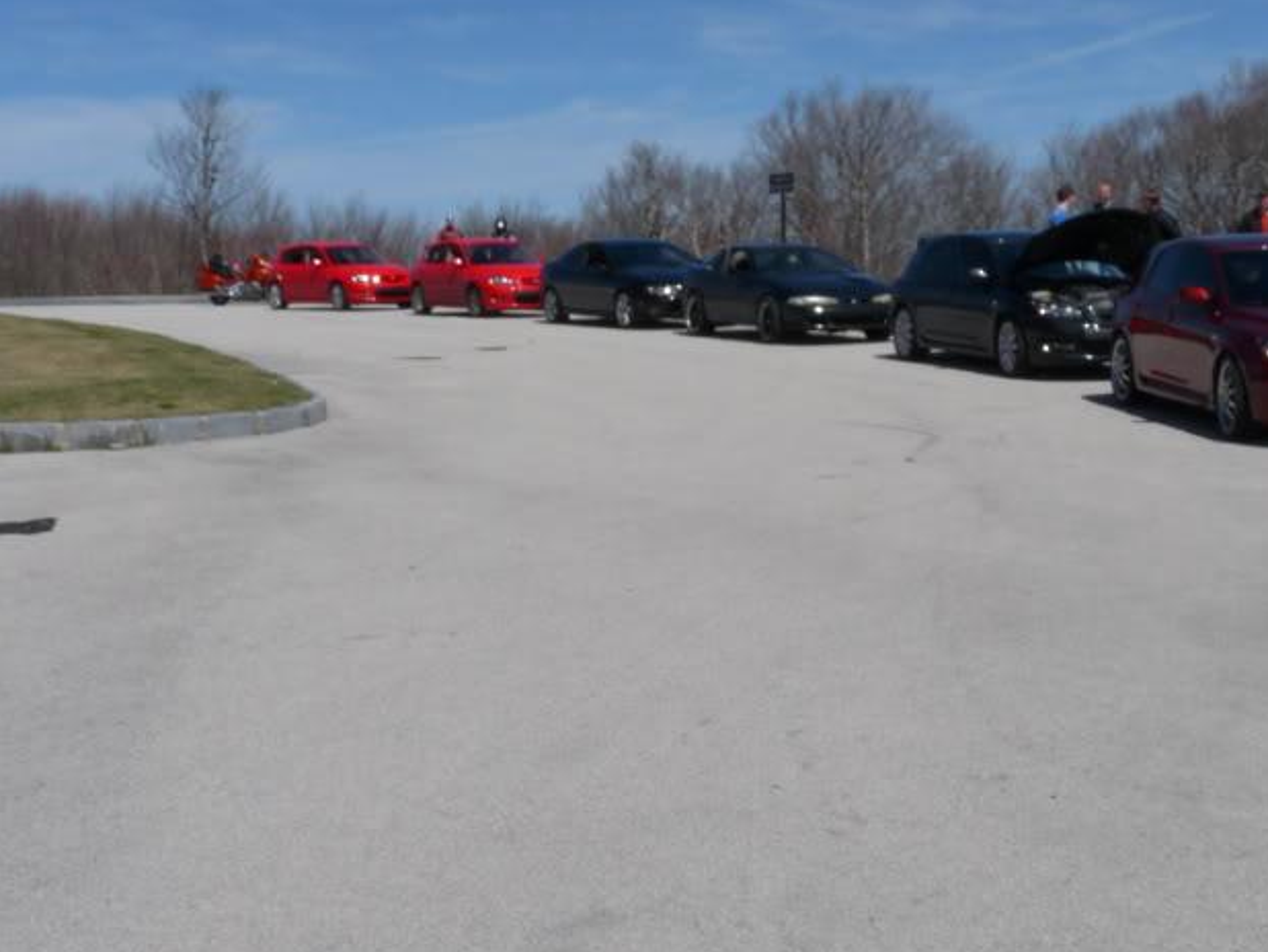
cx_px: 802
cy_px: 353
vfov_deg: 27.4
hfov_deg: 35.9
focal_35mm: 53
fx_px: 1942
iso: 100
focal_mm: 5.8
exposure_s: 1/800
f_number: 5.6
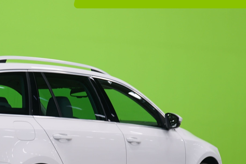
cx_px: 8
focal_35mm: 108
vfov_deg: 12.6
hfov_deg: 18.5
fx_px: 738
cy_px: 123
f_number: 5
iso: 400
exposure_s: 1/10
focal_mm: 50
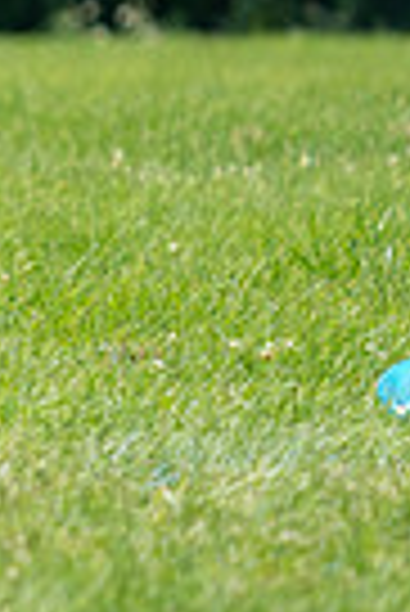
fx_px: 16170
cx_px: -861
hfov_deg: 1.4
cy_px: 209
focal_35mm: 949
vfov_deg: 2.2
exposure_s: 1/4000
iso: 1250
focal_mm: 223
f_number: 5.6
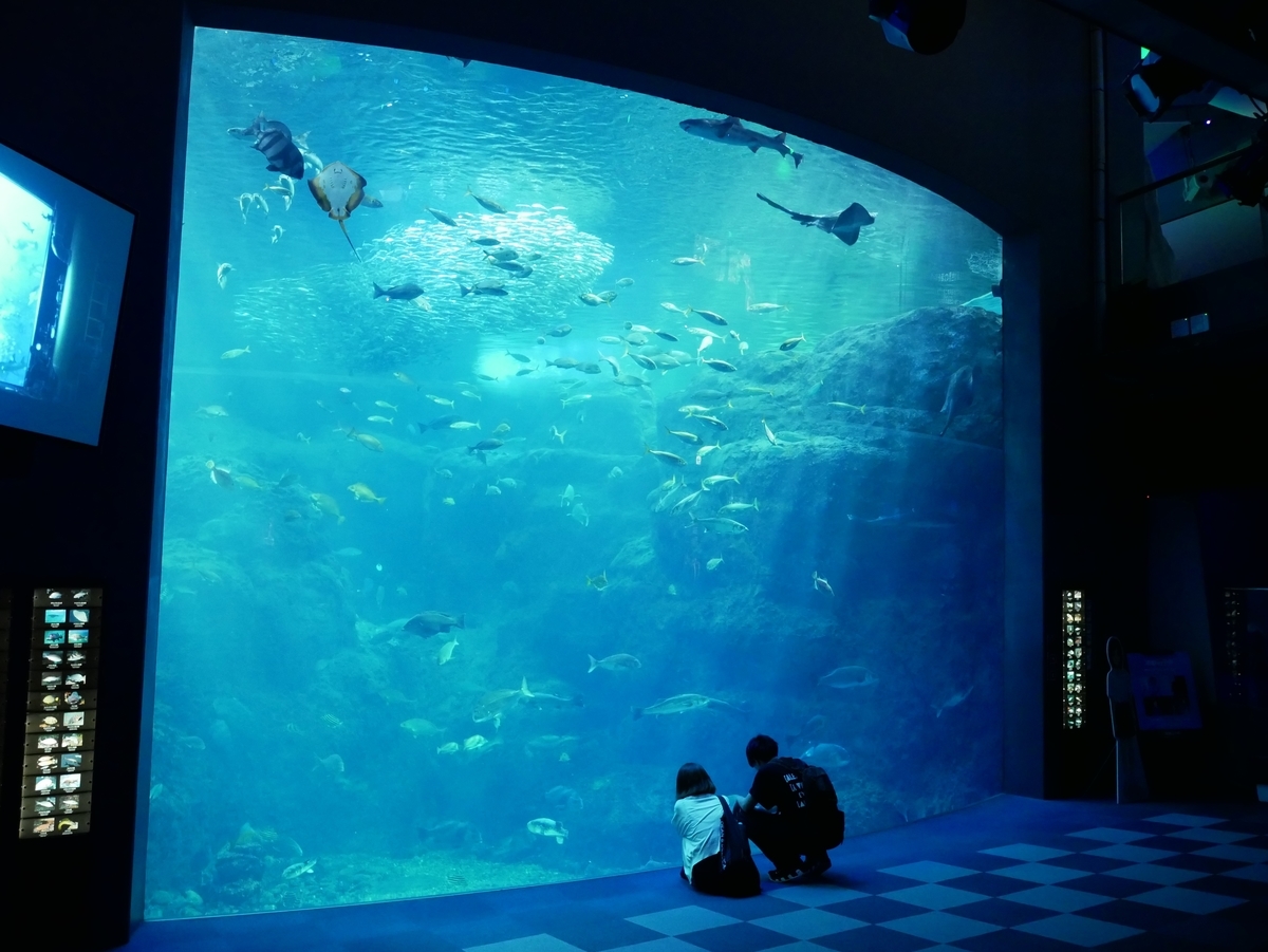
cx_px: 634
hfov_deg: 59.9
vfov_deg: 46.8
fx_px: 1099
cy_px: 476
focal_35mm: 30
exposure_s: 1/60
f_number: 2.5
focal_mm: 15
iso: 2500
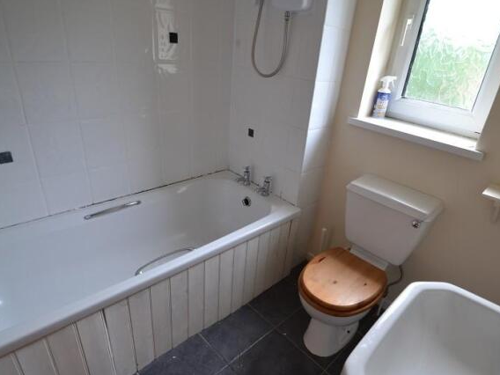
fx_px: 289
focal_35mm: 20
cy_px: 189
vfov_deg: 66.0
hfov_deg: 81.2
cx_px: 286
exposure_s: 1/100
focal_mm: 12
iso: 400
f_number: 5
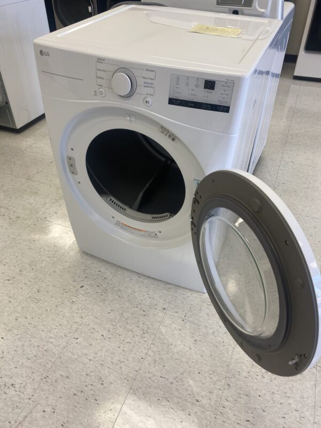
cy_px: 214
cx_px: 160
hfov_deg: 53.1
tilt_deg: -38.8
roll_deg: -1.0
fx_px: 321
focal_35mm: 26
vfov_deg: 67.3
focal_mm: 4.25
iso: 40
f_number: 1.8
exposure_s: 1/65
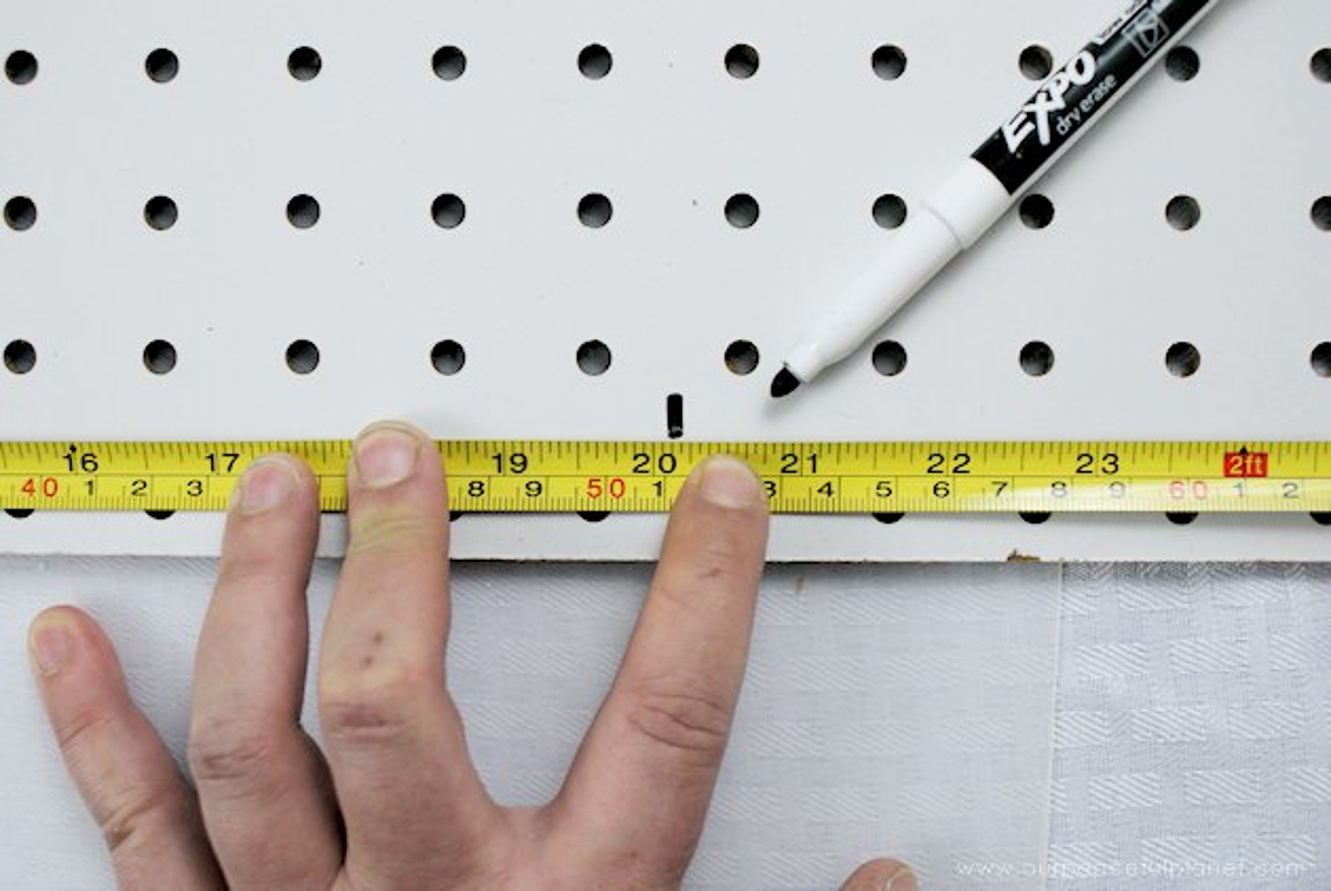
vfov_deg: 32.0
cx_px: 666
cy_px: 446
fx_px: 1555
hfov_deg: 46.3
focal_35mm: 42
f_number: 5
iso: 400
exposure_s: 1/40
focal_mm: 28
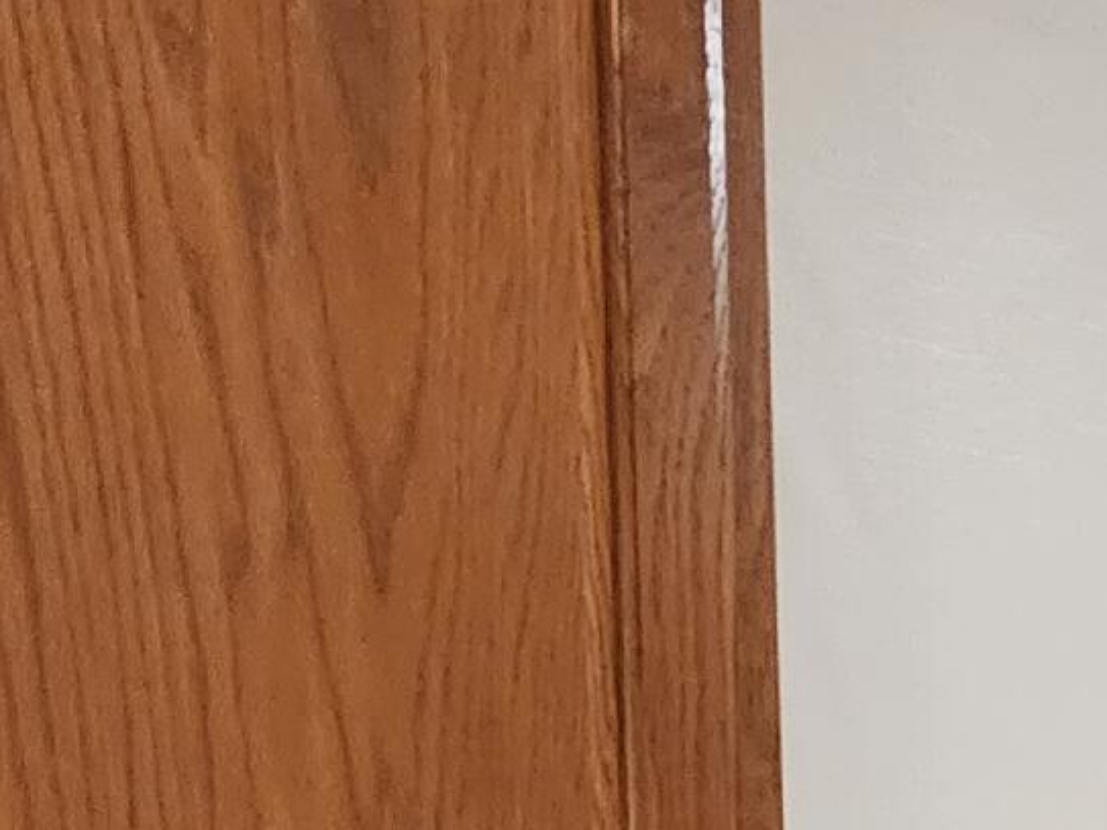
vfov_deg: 10.6
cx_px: 1553
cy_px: 1737
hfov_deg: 14.7
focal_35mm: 127
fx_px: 4060
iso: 800
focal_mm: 6.4
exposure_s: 1/120
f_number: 1.8
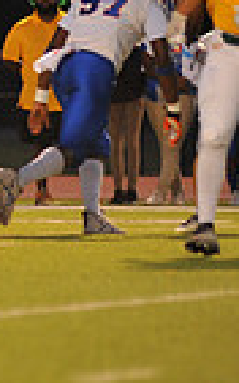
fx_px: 7438
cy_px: 14
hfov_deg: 1.8
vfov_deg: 2.9
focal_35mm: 713
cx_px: -383
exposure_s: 1/250
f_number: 2.8
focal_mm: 170
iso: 1600
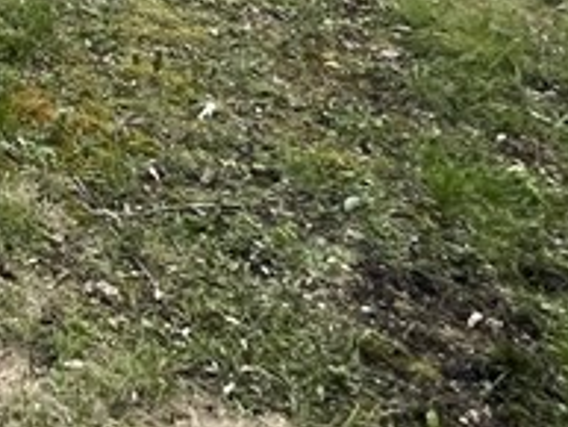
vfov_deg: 14.4
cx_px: -406
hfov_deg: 21.0
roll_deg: -0.3
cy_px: -586
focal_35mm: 69
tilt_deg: +3.5
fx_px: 1133
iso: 64
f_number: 1.8
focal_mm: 1.57
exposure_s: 1/99
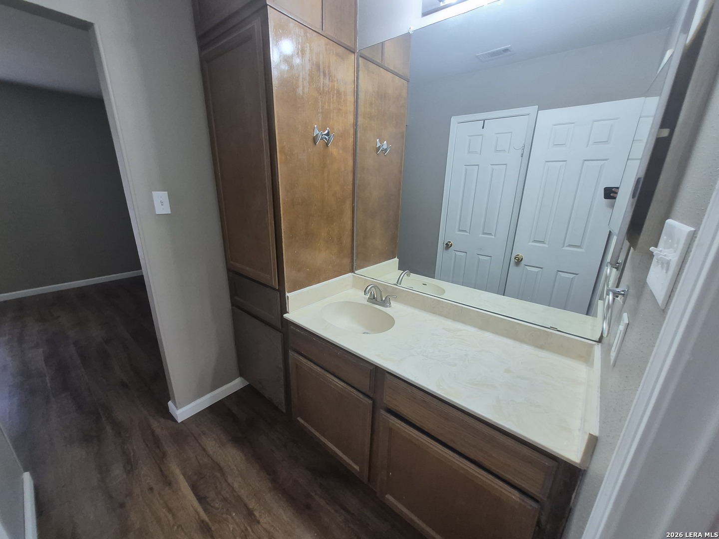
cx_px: 360
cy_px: 270
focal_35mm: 13
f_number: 2.2
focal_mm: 1.74
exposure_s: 1/60
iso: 160
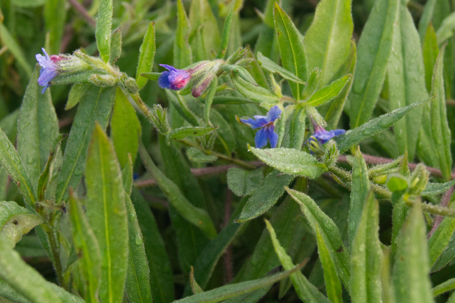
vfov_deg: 18.4
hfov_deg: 27.3
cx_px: 265
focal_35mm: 74
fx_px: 935
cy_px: 178
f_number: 8
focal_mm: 40
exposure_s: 1/500
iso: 1250
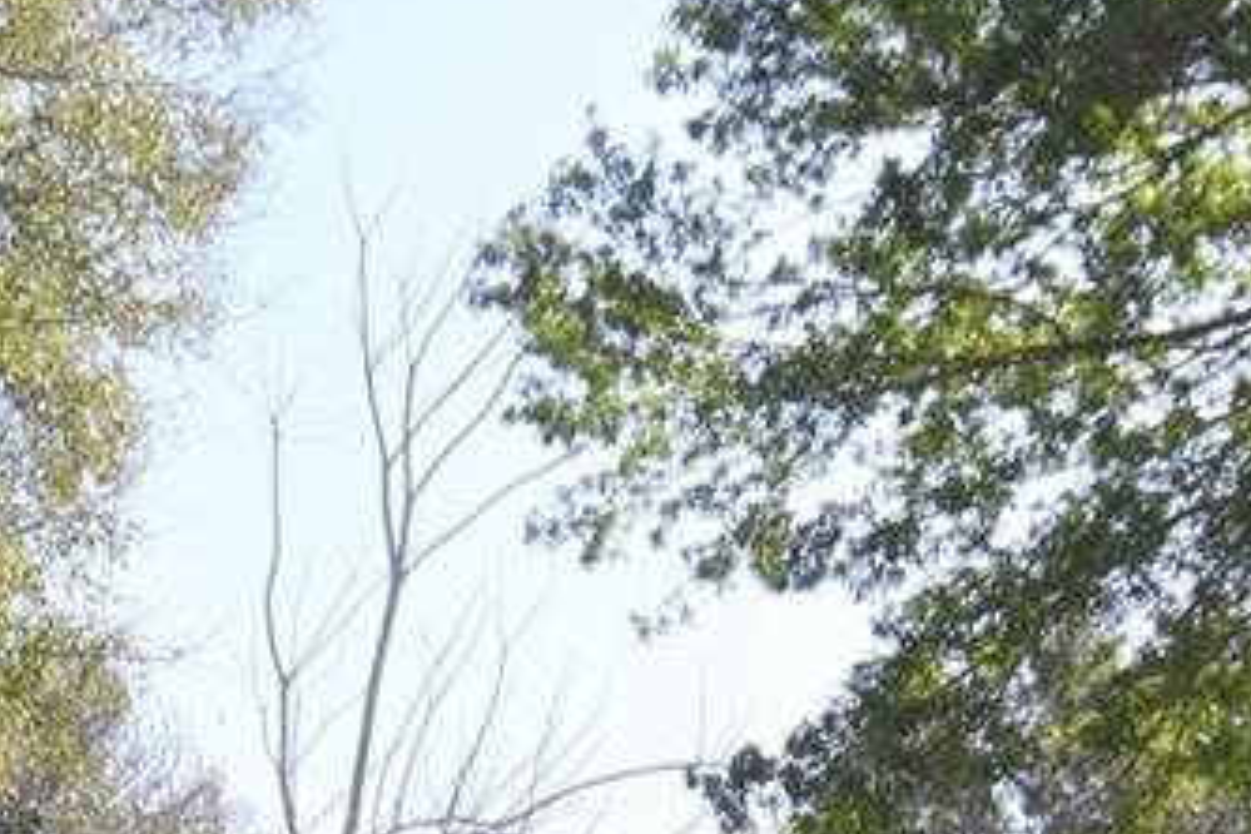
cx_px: -34
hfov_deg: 19.6
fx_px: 3509
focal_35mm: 101
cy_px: 1465
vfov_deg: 12.5
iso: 100
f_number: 7.1
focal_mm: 14
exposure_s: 1/200
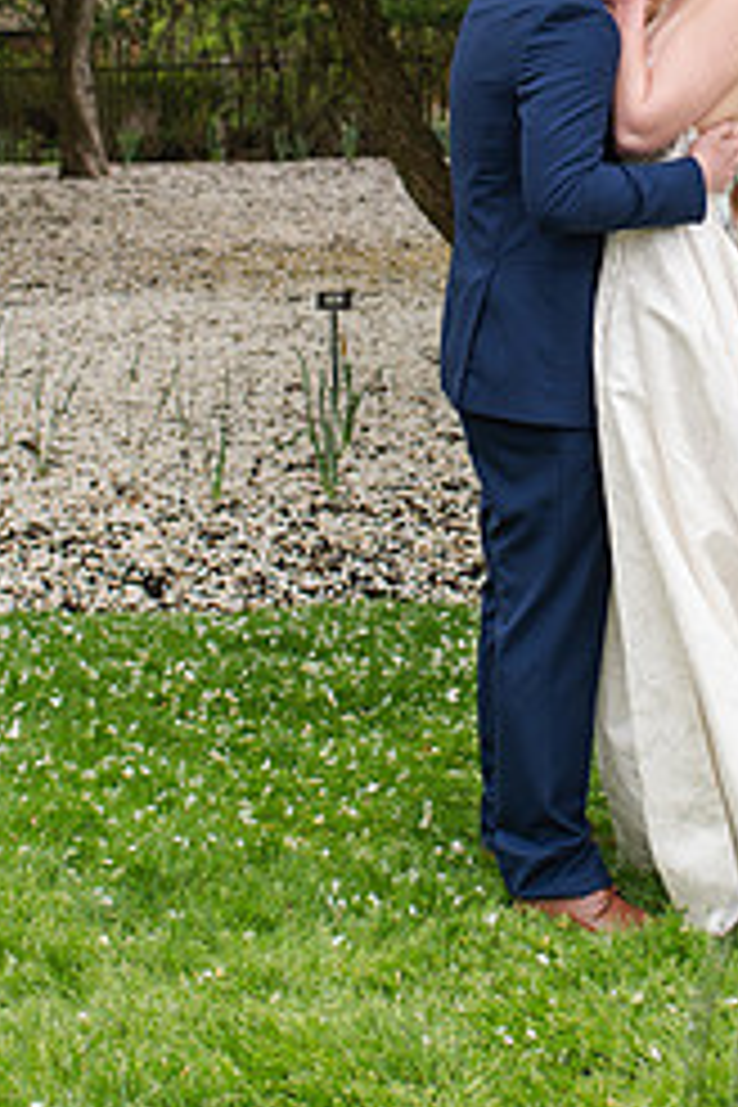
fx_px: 2952
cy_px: 180
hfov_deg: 14.2
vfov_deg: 20.9
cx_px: 565
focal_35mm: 96
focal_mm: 35
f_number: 3.2
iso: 160
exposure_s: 1/640
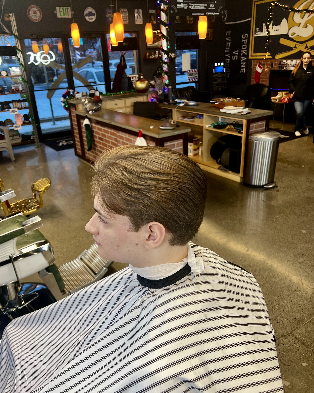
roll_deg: +2.5
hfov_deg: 51.5
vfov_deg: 62.2
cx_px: 153
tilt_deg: -24.2
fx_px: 325
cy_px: 205
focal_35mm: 28
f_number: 1.5
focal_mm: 5.7
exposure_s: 1/120
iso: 80
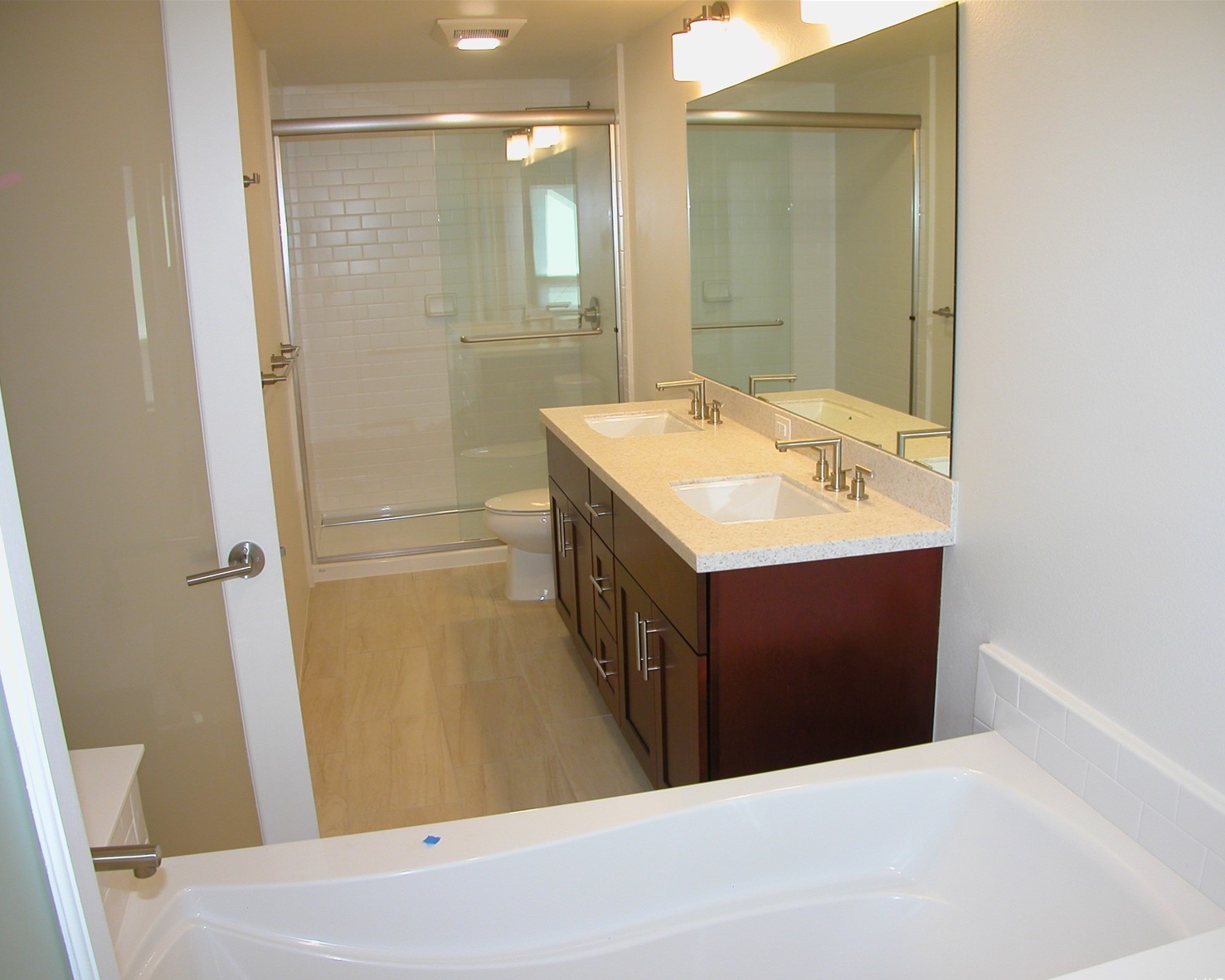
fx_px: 1342
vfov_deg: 40.1
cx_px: 653
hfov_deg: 49.0
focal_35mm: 37
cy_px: 497
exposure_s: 1/30
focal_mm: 8.9
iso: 100
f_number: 2.8
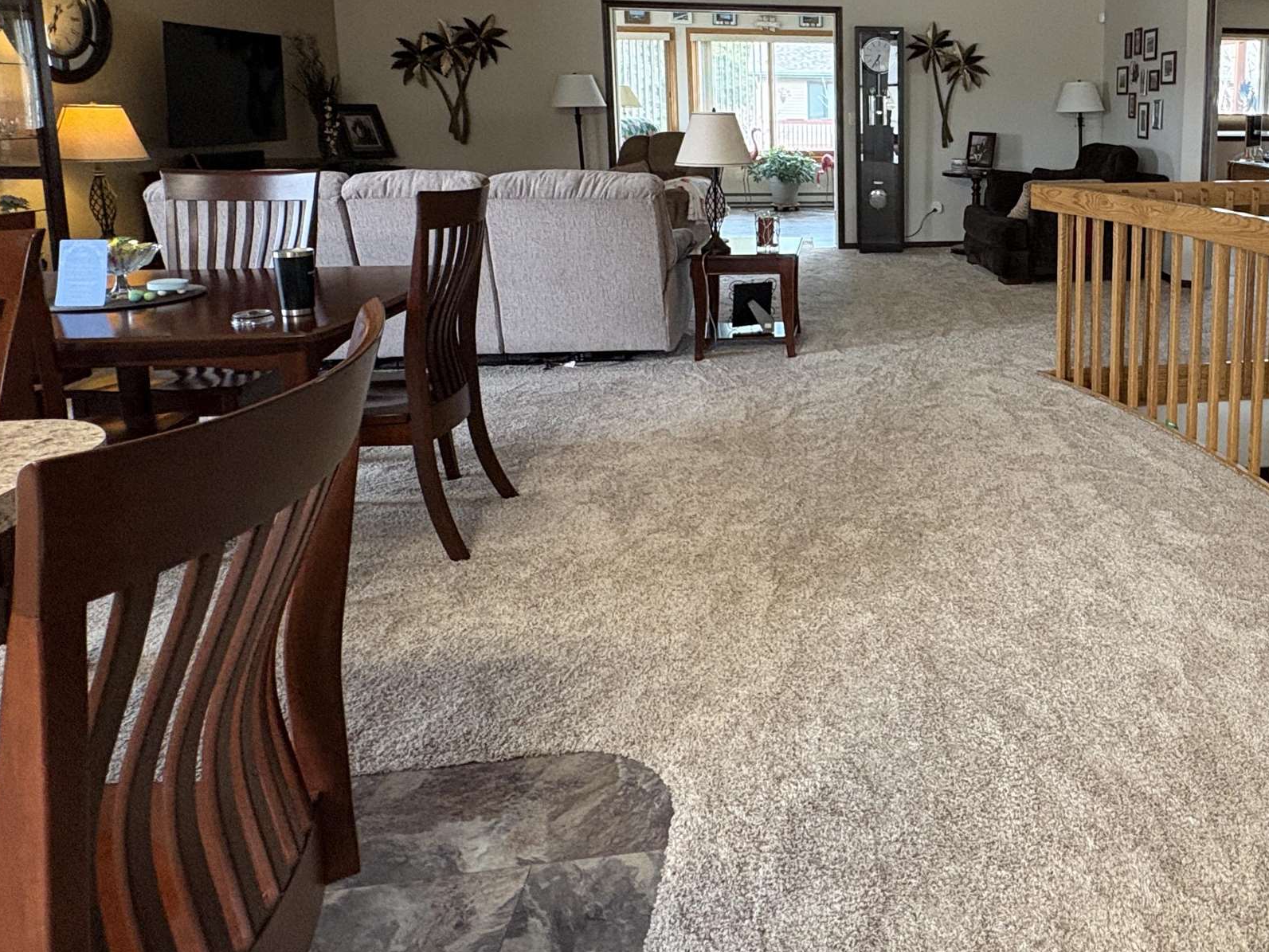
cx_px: 998
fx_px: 990
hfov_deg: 60.5
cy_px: 241
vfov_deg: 49.4
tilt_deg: -7.8
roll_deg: +0.0
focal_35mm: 27
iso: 400
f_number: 2.2
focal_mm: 2.22
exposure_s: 1/60
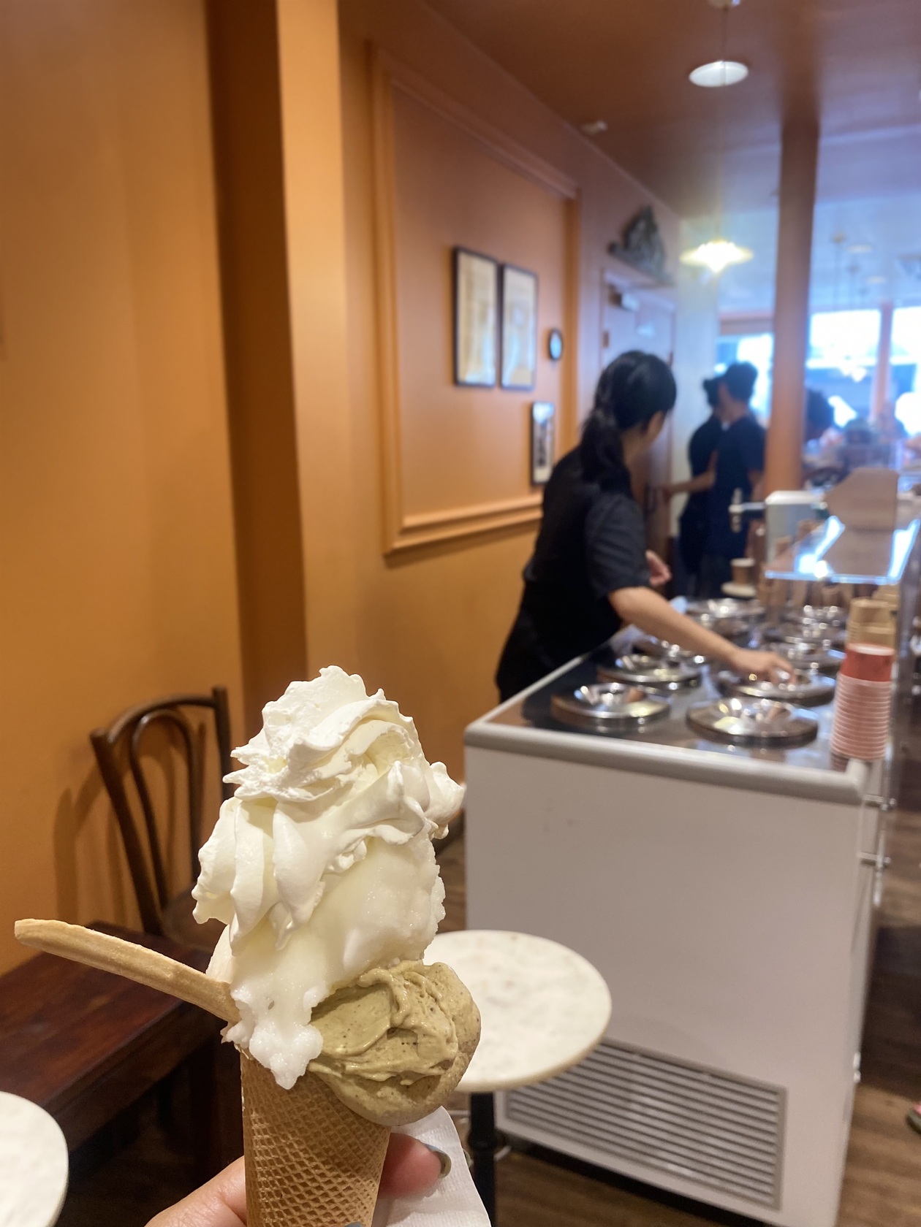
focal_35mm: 26
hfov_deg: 53.1
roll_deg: +1.2
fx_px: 922
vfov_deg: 67.3
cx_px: 460
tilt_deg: -9.1
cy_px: 614
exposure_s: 1/50
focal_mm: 4.25
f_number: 1.8
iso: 125
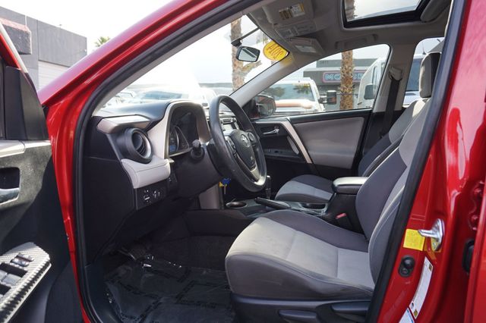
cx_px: 243
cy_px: 162
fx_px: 324
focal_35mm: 24
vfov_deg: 53.1
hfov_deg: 73.8
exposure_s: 1/60
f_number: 4.5
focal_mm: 16
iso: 100
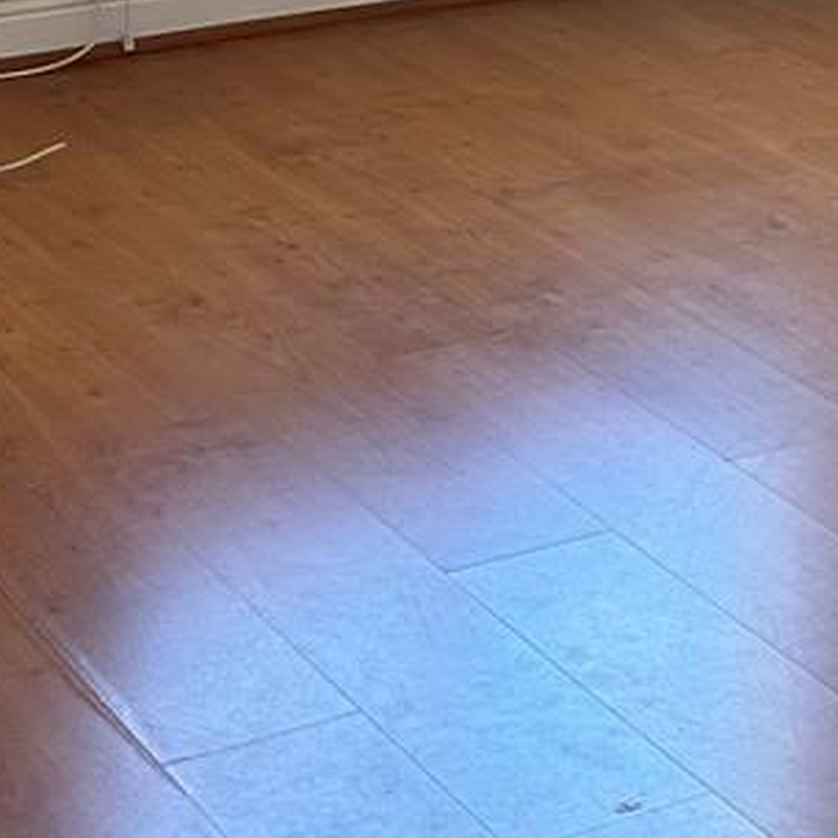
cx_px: 448
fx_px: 3068
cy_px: -622
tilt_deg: -4.0
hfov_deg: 15.6
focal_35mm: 112
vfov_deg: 14.0
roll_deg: -1.4
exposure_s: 1/126
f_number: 1.78
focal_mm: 6.86
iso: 100
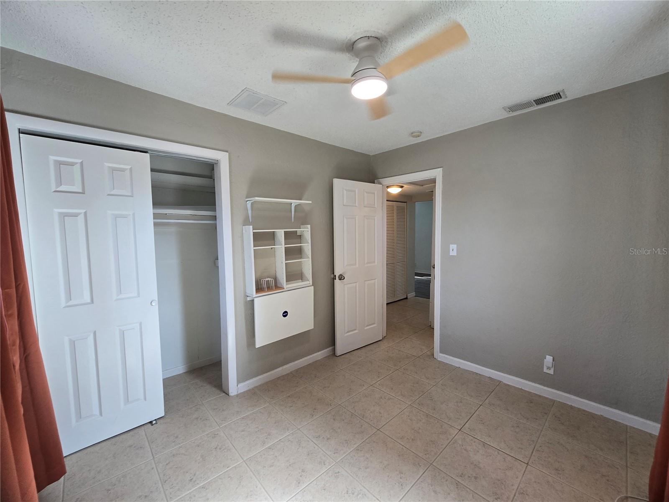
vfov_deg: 89.9
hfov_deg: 106.2
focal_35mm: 13
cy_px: 251
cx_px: 334
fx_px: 251
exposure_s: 1/60
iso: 80
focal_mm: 2.2
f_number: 2.2
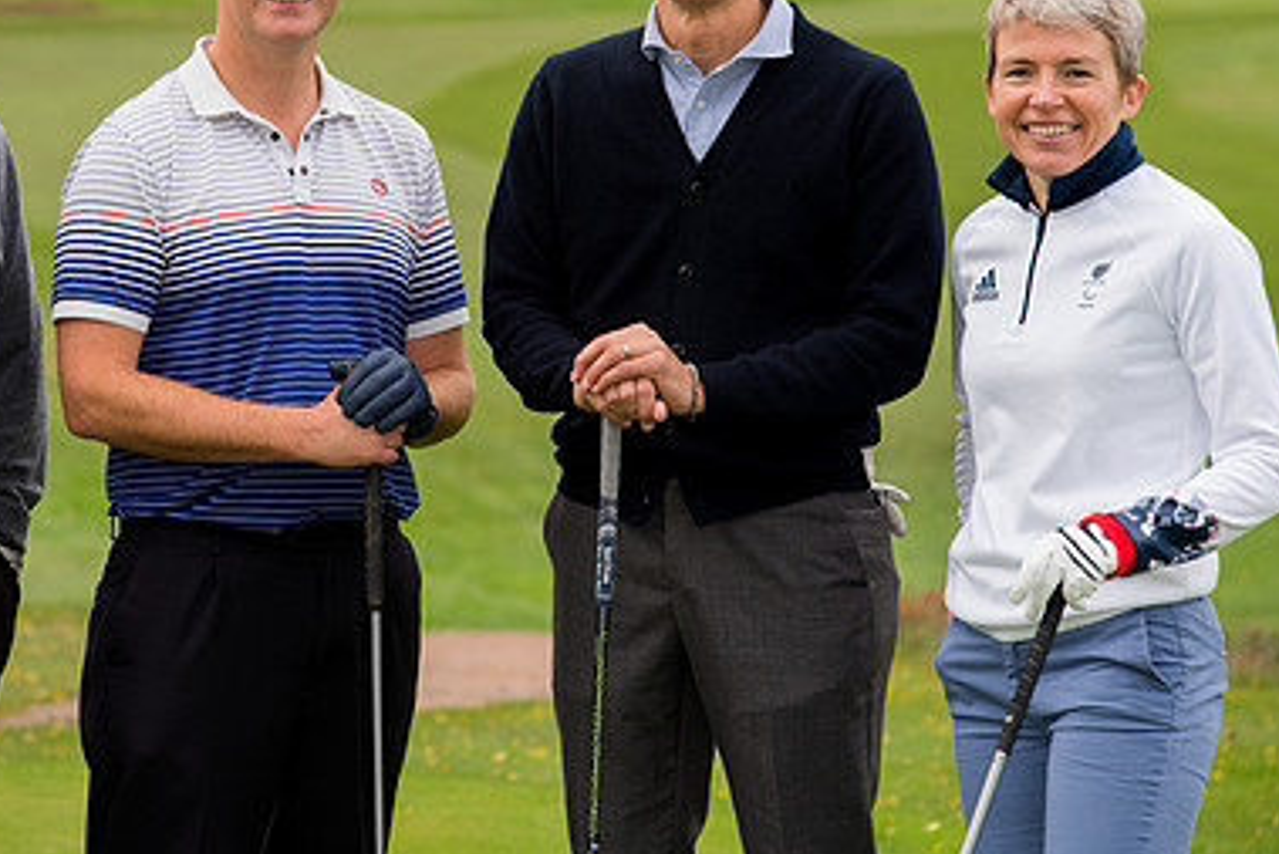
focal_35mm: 283
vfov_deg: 4.9
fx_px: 10058
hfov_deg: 7.3
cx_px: 361
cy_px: 238
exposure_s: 1/250
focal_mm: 185
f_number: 8
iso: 640
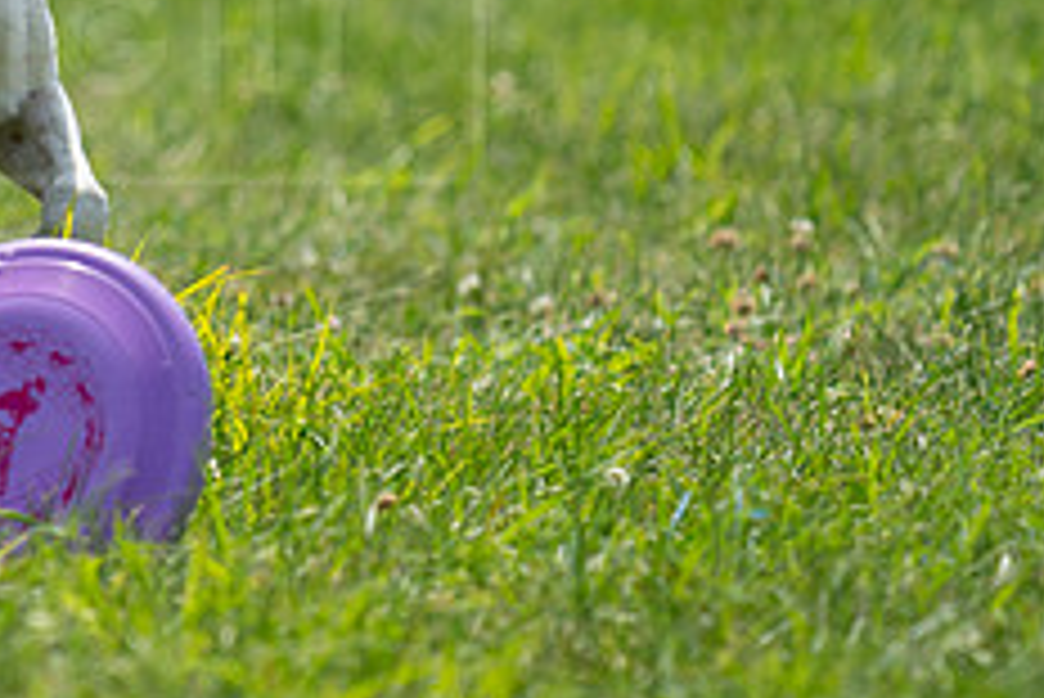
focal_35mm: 788
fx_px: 22865
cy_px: 115
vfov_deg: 1.7
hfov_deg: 2.6
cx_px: -256
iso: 800
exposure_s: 1/4000
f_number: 6.3
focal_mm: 315
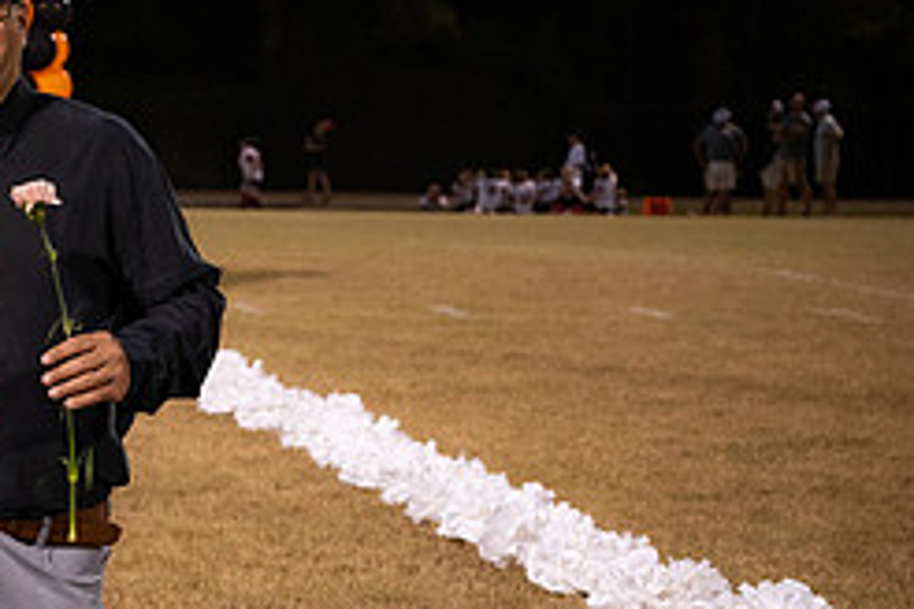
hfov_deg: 16.0
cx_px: -78
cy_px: 371
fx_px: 3173
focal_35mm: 125
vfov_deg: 11.0
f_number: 4
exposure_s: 1/250
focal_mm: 53
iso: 3200
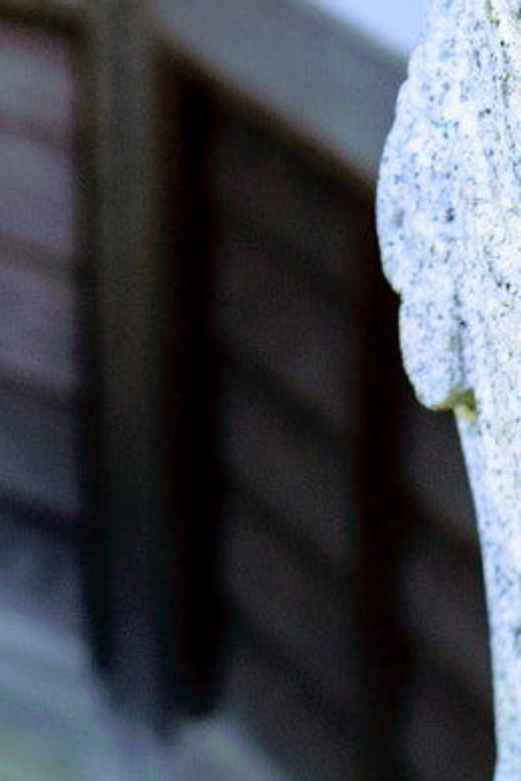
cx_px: 693
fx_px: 3604
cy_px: -210
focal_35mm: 166
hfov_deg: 8.2
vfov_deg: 12.0
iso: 400
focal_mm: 27
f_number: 5.6
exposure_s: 1/125
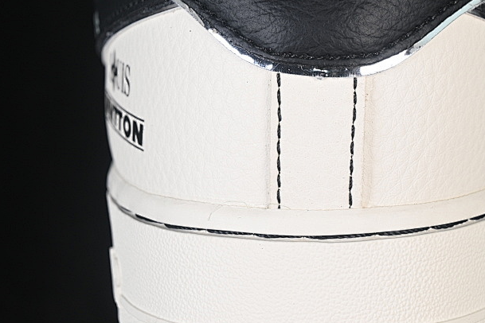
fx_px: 1792
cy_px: 72
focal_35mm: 133
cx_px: 326
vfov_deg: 10.3
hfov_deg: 15.4
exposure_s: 1/80
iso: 160
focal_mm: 50
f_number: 7.1
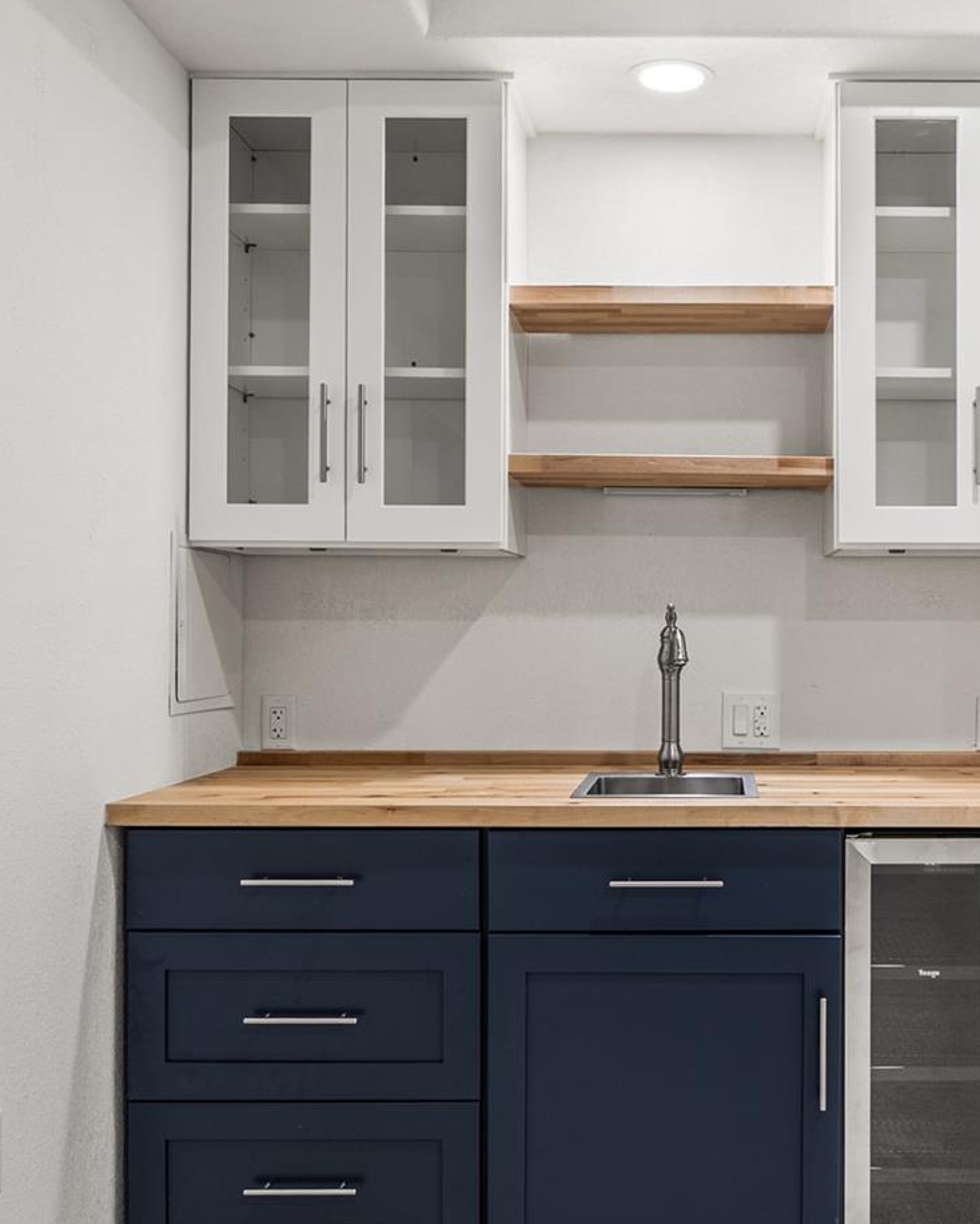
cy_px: 615
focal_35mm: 36
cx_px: 718
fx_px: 1305
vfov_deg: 50.3
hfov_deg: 40.2
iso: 200
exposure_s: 1/1.25
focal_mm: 22
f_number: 8
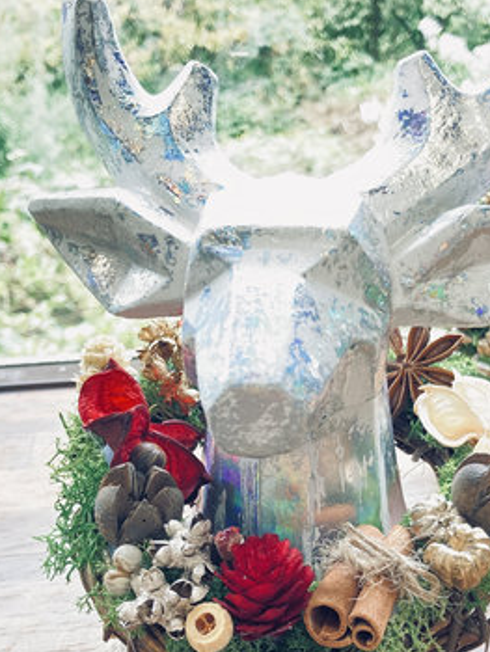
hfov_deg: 30.2
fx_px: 905
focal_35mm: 48
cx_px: 291
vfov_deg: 39.4
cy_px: 395
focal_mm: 3.99
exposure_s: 1/60
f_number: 1.8
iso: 160
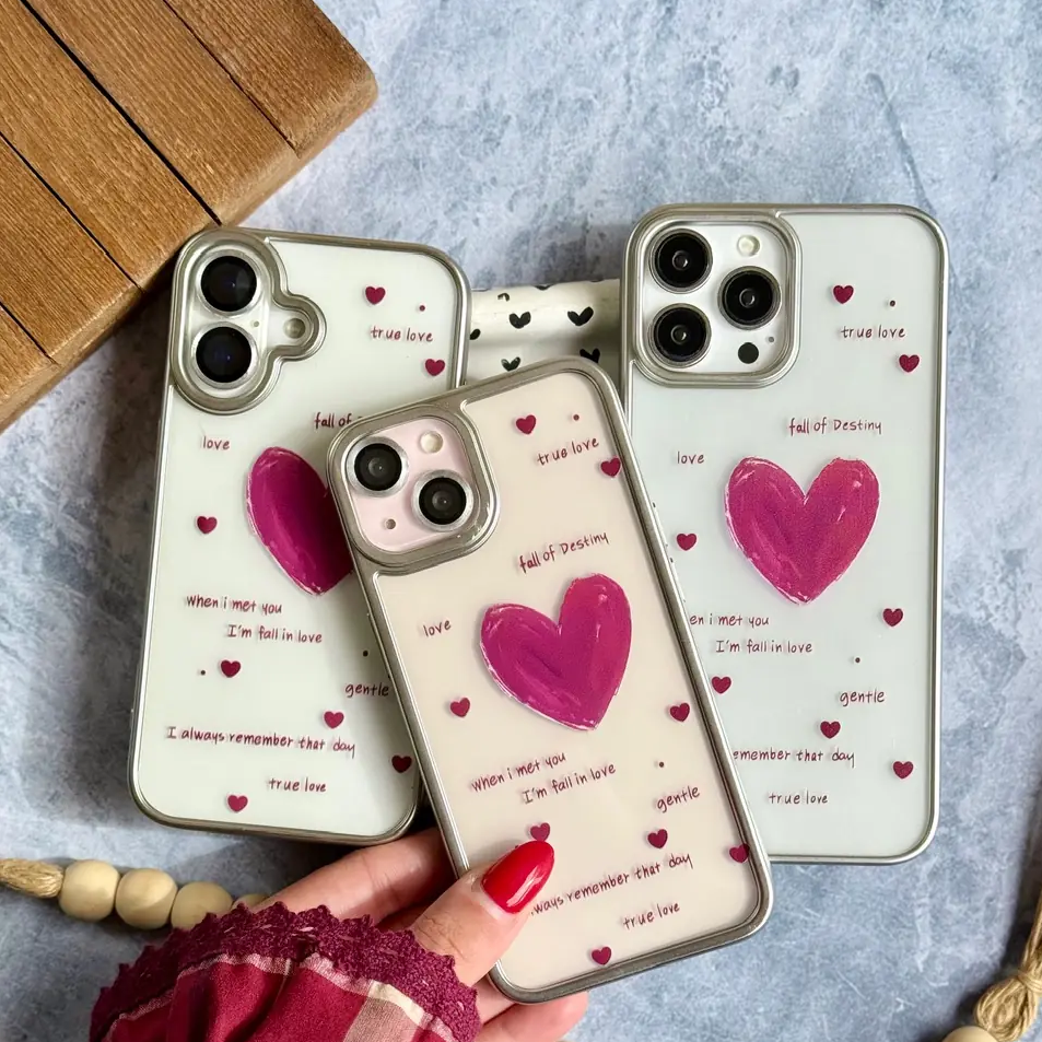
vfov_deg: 29.9
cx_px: 524
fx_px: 1941
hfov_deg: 30.0
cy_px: 647
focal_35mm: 57
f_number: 1.78
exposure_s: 1/1642
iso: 64
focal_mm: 6.76
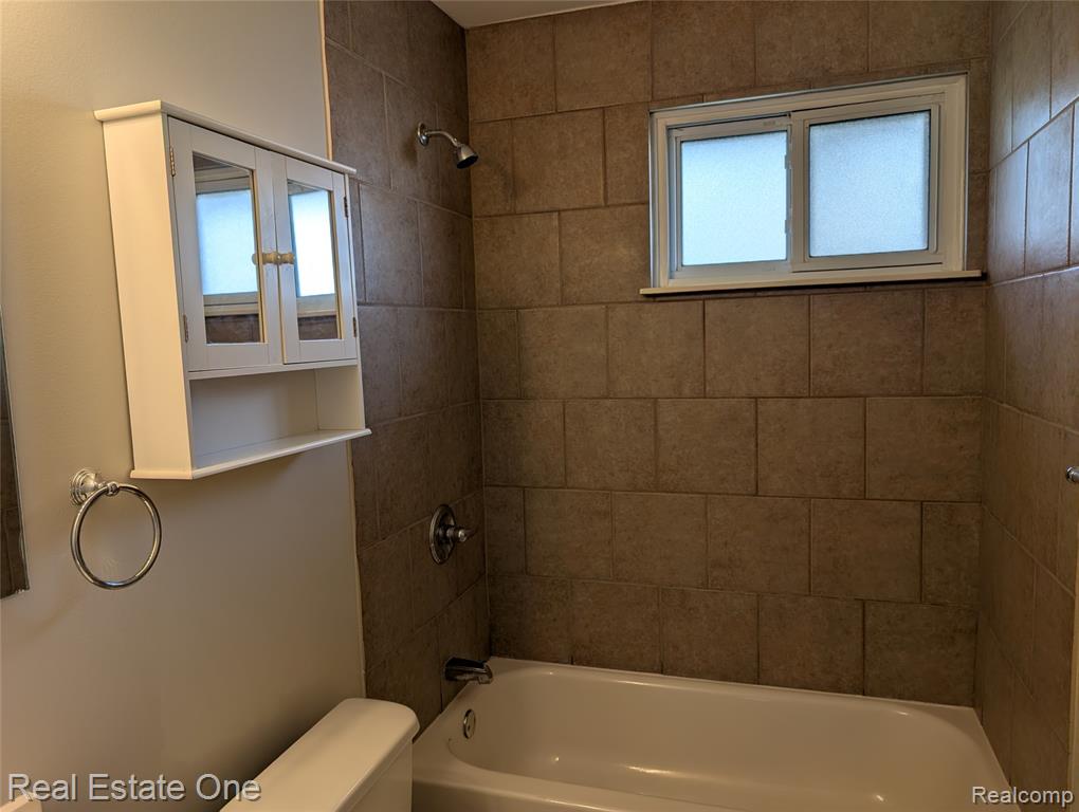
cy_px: 406
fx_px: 749
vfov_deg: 56.9
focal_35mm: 24
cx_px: 540
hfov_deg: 71.5
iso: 31
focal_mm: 6.9
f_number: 1.68
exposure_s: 1/120
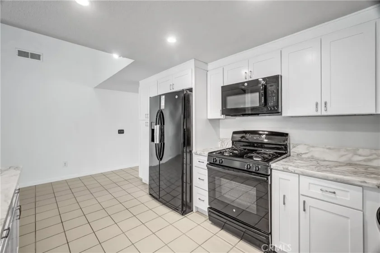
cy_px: 126
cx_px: 190
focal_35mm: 15
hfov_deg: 100.4
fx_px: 158
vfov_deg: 77.3
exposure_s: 1/6
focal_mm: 10
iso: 400
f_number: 9
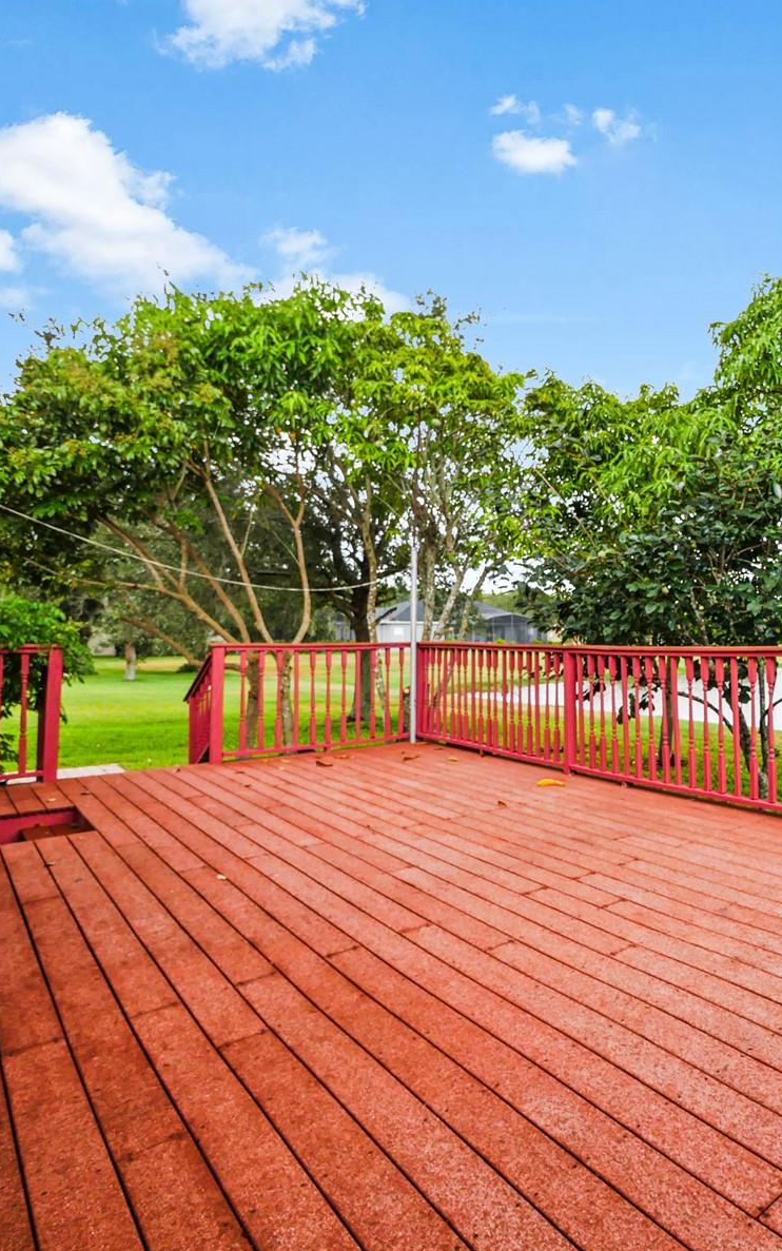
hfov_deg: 49.8
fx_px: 682
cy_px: 623
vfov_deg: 85.1
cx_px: 763
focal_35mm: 20
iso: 200
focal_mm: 7
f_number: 5
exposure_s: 1/200
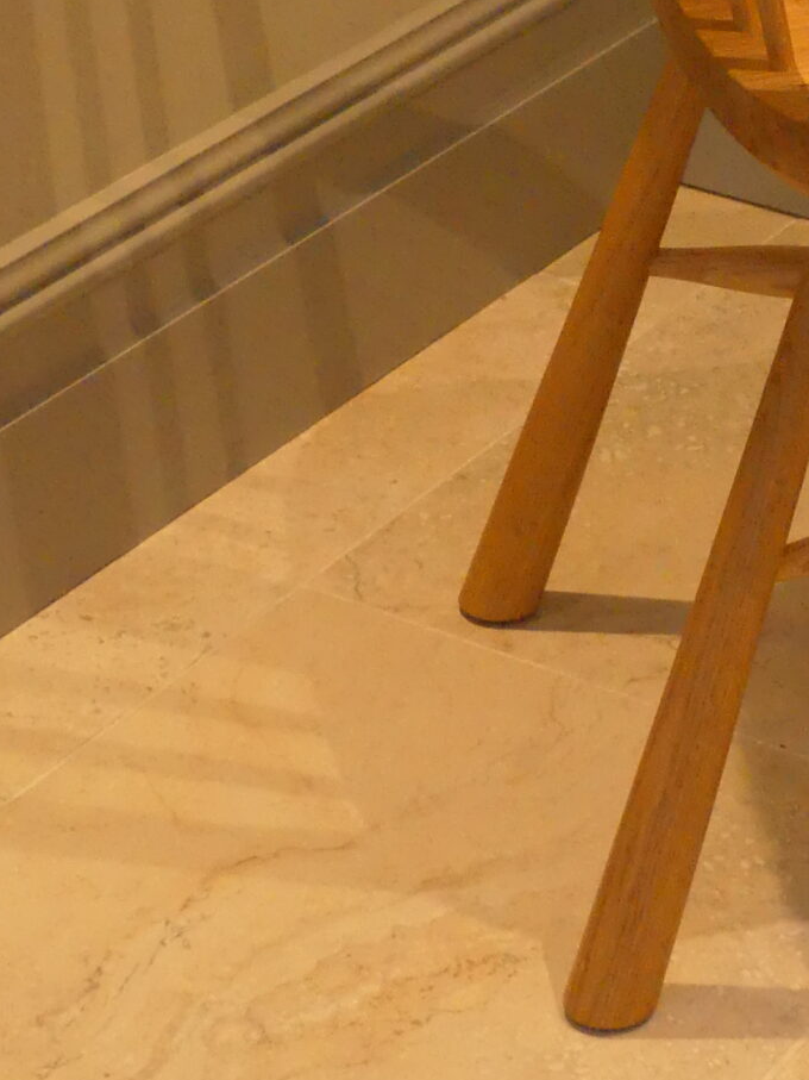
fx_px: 3958
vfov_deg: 15.3
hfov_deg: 11.5
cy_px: 40
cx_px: 847
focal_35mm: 127
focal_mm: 8.1
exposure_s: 1/80
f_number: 2.8
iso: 800
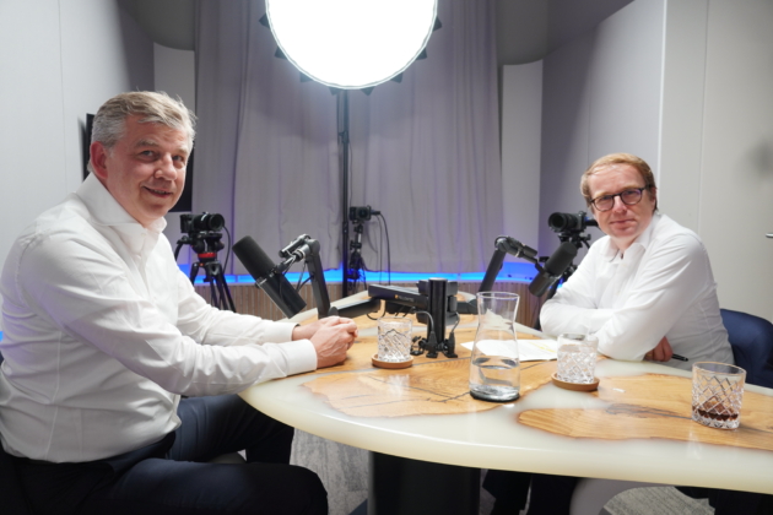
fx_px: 580
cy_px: 258
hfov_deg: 67.4
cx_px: 386
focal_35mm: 27
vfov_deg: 47.9
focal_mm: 18
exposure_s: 1/30
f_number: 3.5
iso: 200
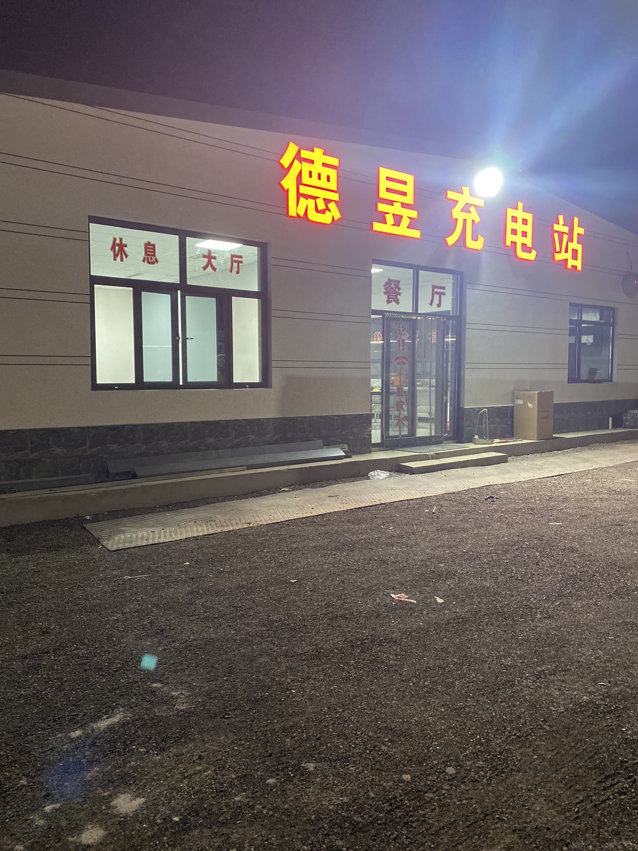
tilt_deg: -4.2
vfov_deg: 67.3
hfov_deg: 53.1
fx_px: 639
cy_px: 426
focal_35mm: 26
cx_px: 319
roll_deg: -0.1
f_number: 1.8
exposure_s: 1/33
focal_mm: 4.25
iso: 400
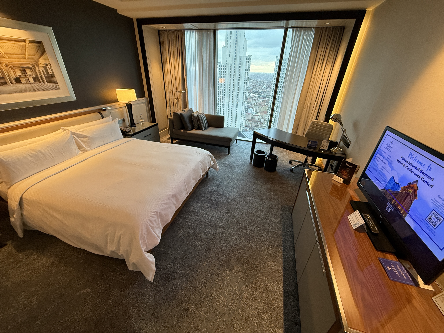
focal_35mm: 14
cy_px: 166
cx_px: 222
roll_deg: -1.8
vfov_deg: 85.7
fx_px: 180
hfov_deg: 102.1
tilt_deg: -29.3
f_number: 2.2
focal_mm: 2.22
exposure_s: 1/50
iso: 320
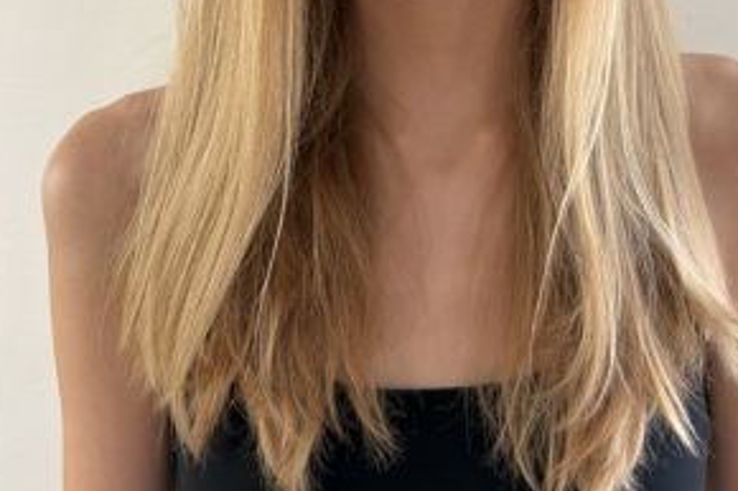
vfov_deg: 23.0
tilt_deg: -3.8
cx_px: 453
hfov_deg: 35.5
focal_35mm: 56
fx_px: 1147
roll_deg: +0.2
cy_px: -20
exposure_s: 1/60
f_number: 1.6
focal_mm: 5.96
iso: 125
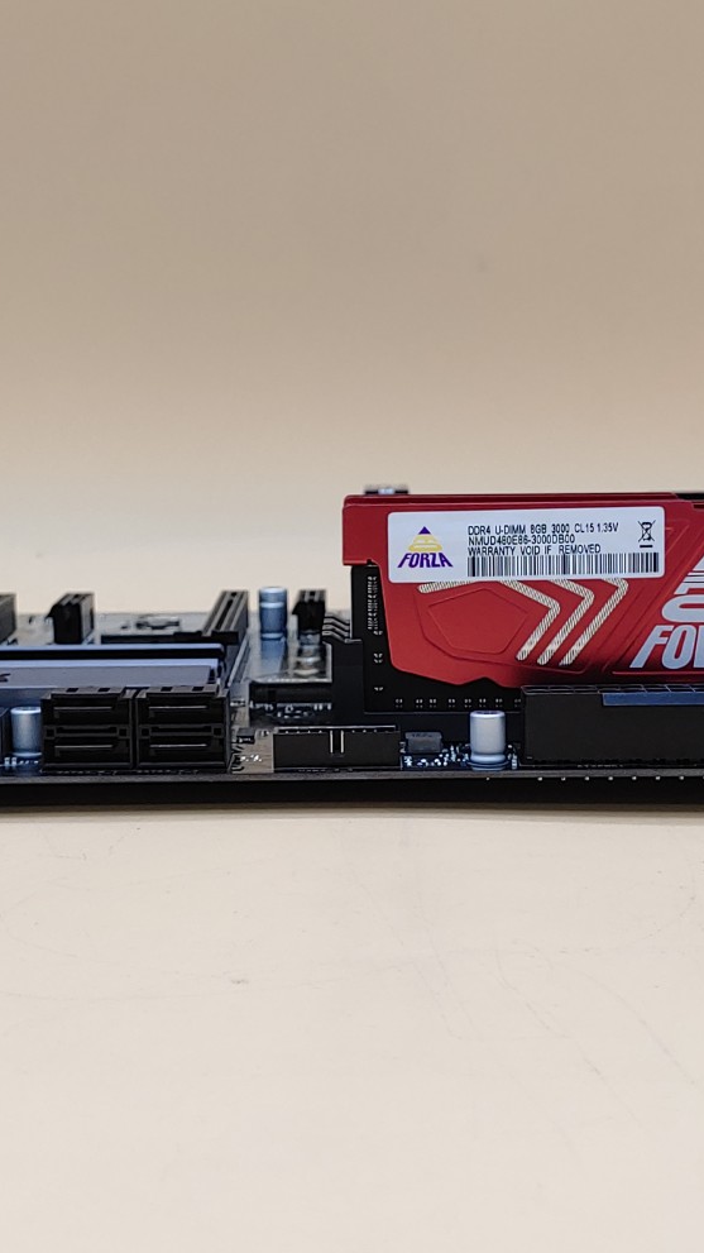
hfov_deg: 21.1
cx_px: 353
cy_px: 621
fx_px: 1893
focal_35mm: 57
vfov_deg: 36.6
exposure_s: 1/123
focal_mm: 4.36
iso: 50
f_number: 1.8
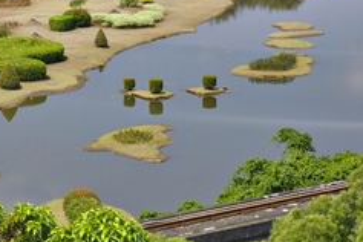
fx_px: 1580
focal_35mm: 157
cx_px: -23
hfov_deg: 12.9
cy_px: -106
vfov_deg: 8.6
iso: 200
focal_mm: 31
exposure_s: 1/320
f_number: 10
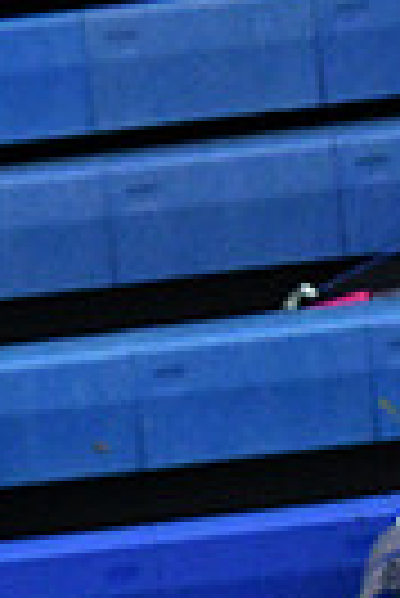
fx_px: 15794
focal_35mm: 950
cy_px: 1286
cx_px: -124
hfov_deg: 1.5
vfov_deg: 2.2
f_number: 3.2
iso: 6400
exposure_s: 1/1250
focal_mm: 145
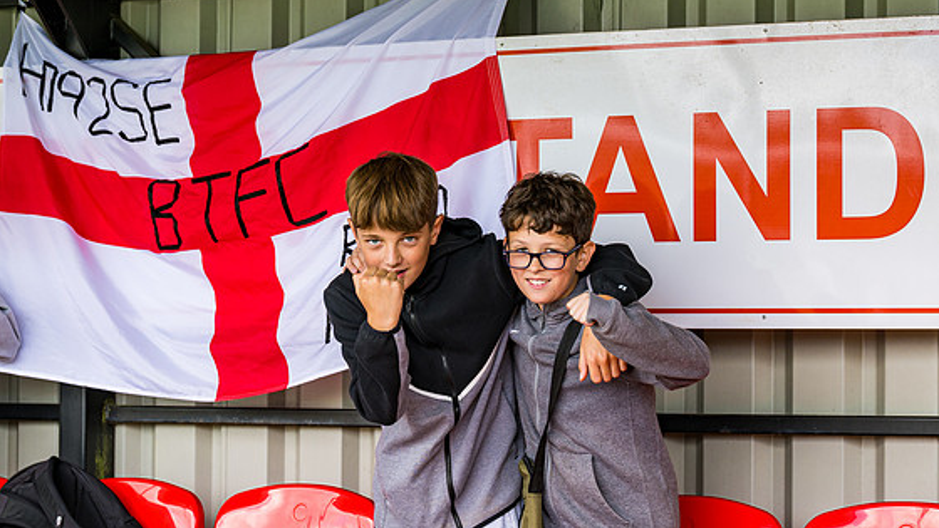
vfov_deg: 10.8
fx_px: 2789
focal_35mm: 112
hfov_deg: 19.1
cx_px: 411
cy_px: 308
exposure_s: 1/160
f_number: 4
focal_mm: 70
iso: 100
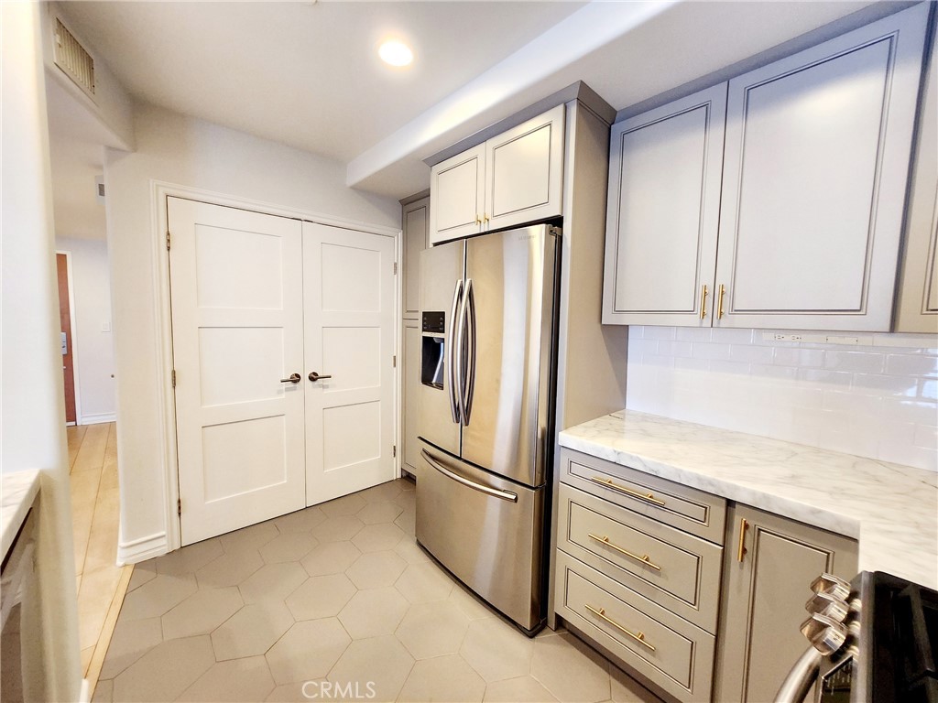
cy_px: 352
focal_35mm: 13
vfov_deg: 89.9
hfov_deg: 106.2
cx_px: 469
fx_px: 352
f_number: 2.2
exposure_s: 1/60.2
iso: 200
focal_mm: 1.74
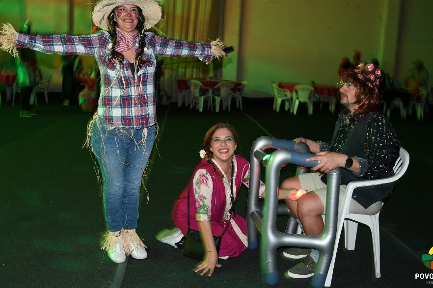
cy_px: 129
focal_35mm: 36
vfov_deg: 36.8
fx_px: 433
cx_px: 219
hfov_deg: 53.2
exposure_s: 1/25
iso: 1000
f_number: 4
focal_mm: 21
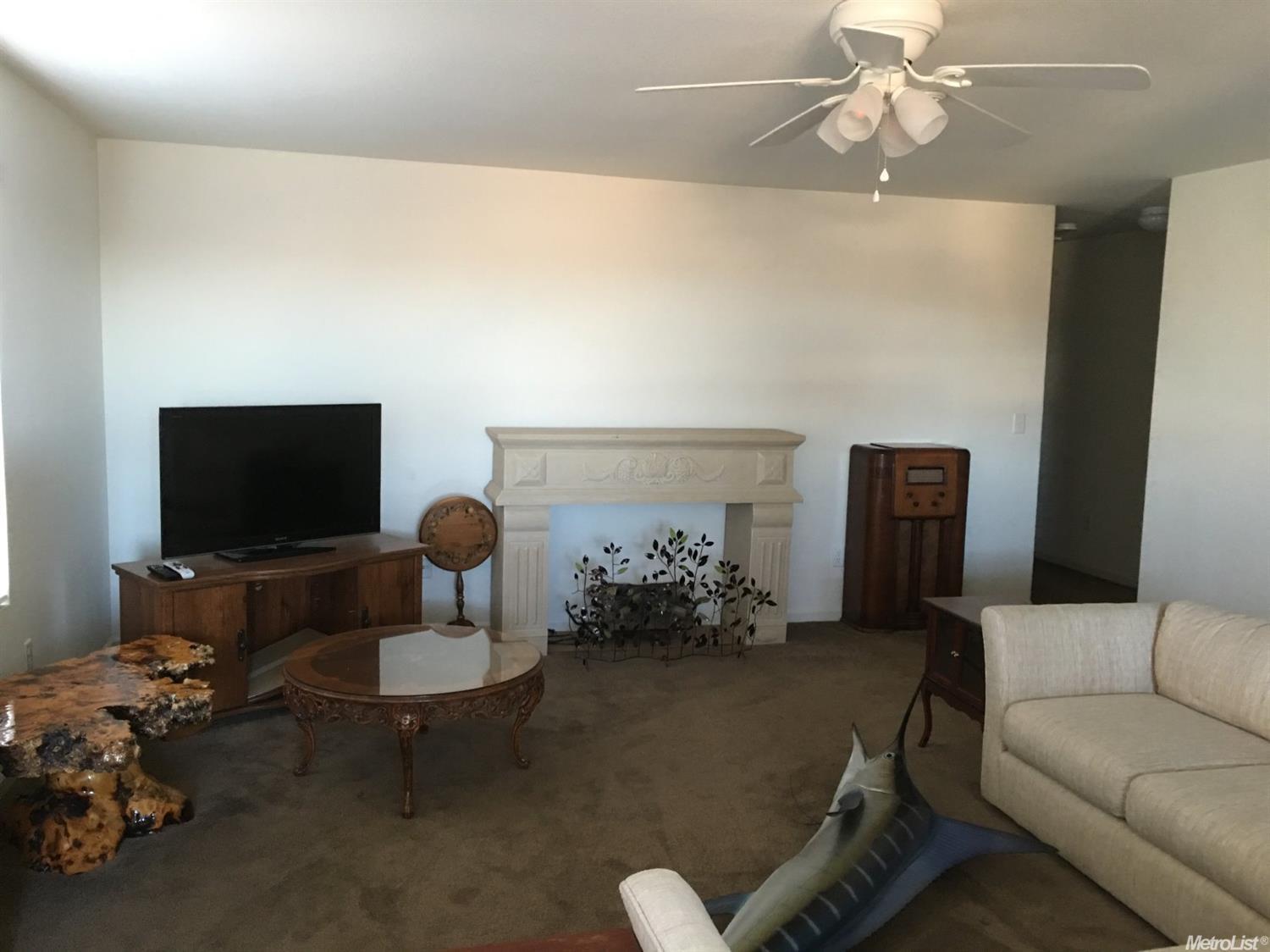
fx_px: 1064
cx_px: 635
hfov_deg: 61.7
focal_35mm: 29
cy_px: 476
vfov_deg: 48.2
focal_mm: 4.15
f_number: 2.2
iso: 100
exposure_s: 1/8
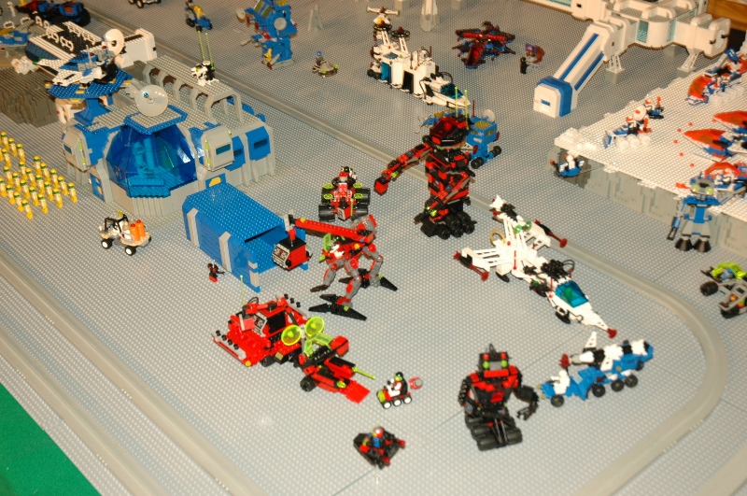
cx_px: 374
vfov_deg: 26.4
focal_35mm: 51
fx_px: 1057
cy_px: 248
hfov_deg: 38.9
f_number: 4.2
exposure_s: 1/60
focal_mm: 34
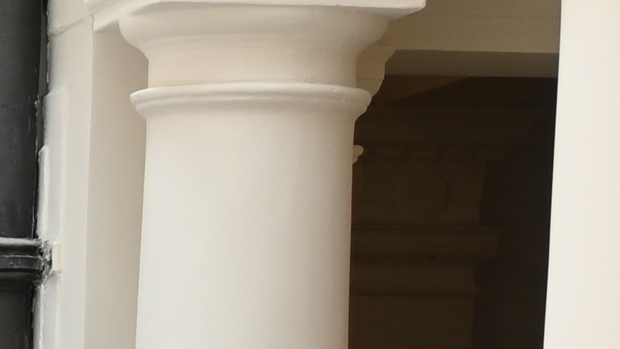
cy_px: 828
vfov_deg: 4.5
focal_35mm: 263
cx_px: -1097
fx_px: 4325
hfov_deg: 7.4
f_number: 5
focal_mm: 26
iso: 160
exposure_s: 1/60
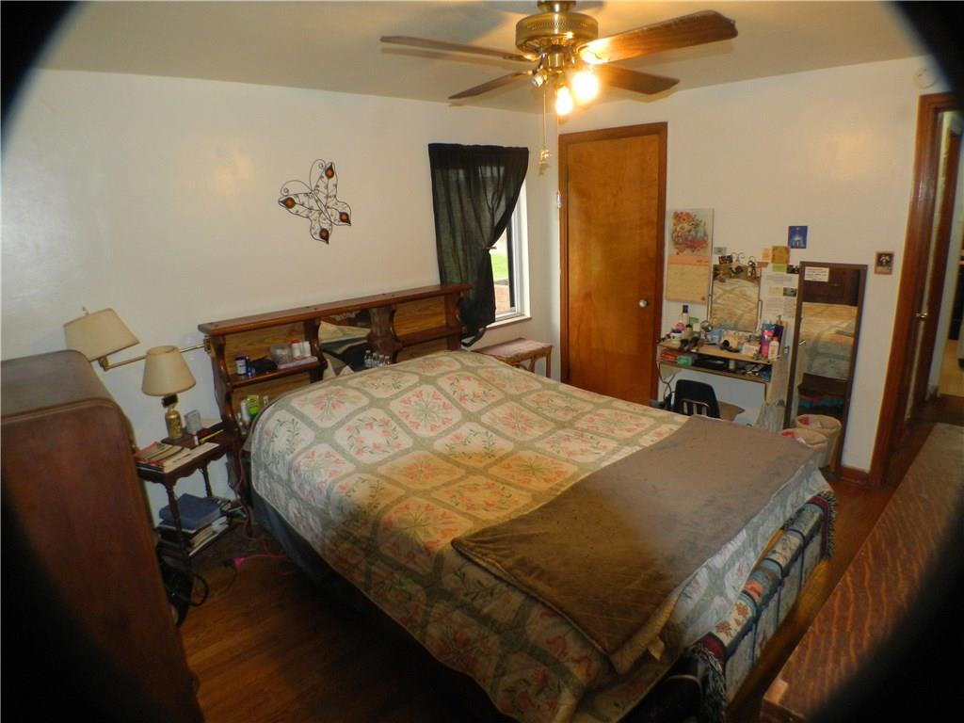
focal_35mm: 25
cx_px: 482
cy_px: 362
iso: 200
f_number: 3.1
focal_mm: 4.5
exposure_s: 1/30
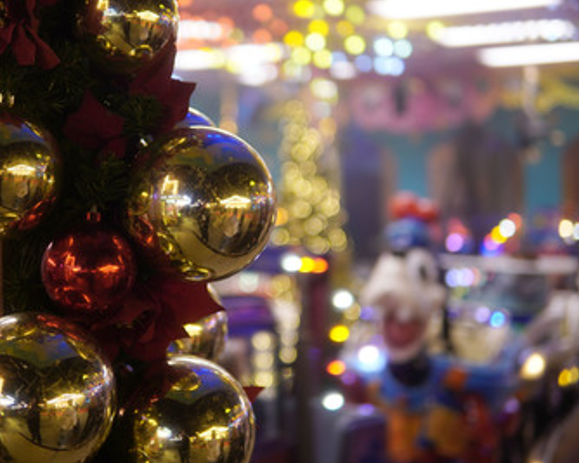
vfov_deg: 26.6
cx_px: 224
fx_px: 976
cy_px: 205
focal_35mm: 57
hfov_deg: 32.9
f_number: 1.4
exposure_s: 1/50
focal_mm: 30
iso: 100
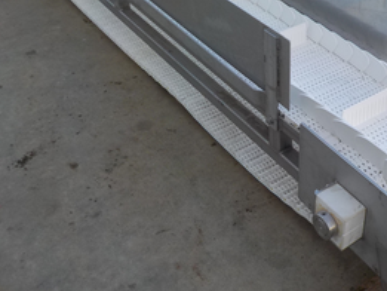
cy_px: 107
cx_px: 292
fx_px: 515
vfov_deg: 31.4
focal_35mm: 46
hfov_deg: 40.0
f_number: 3.3
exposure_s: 1/125
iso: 125
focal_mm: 4.1
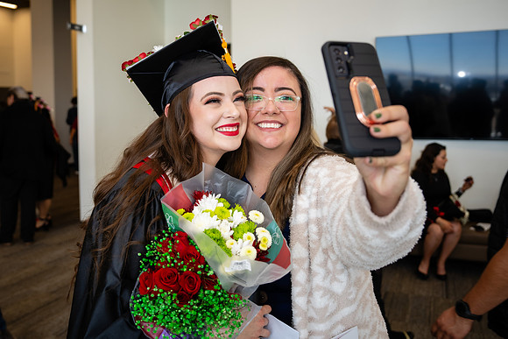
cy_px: 136
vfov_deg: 36.6
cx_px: 214
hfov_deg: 52.7
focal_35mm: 36
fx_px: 510
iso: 125
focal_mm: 27
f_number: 2.8
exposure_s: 1/125
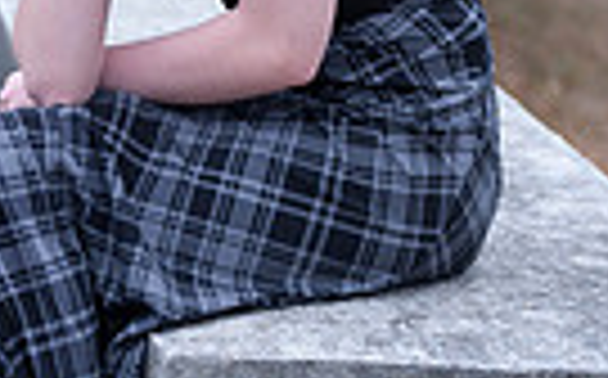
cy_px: 126
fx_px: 2698
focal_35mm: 163
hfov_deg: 12.8
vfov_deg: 8.0
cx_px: 115
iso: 100
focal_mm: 48
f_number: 2.8
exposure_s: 1/400
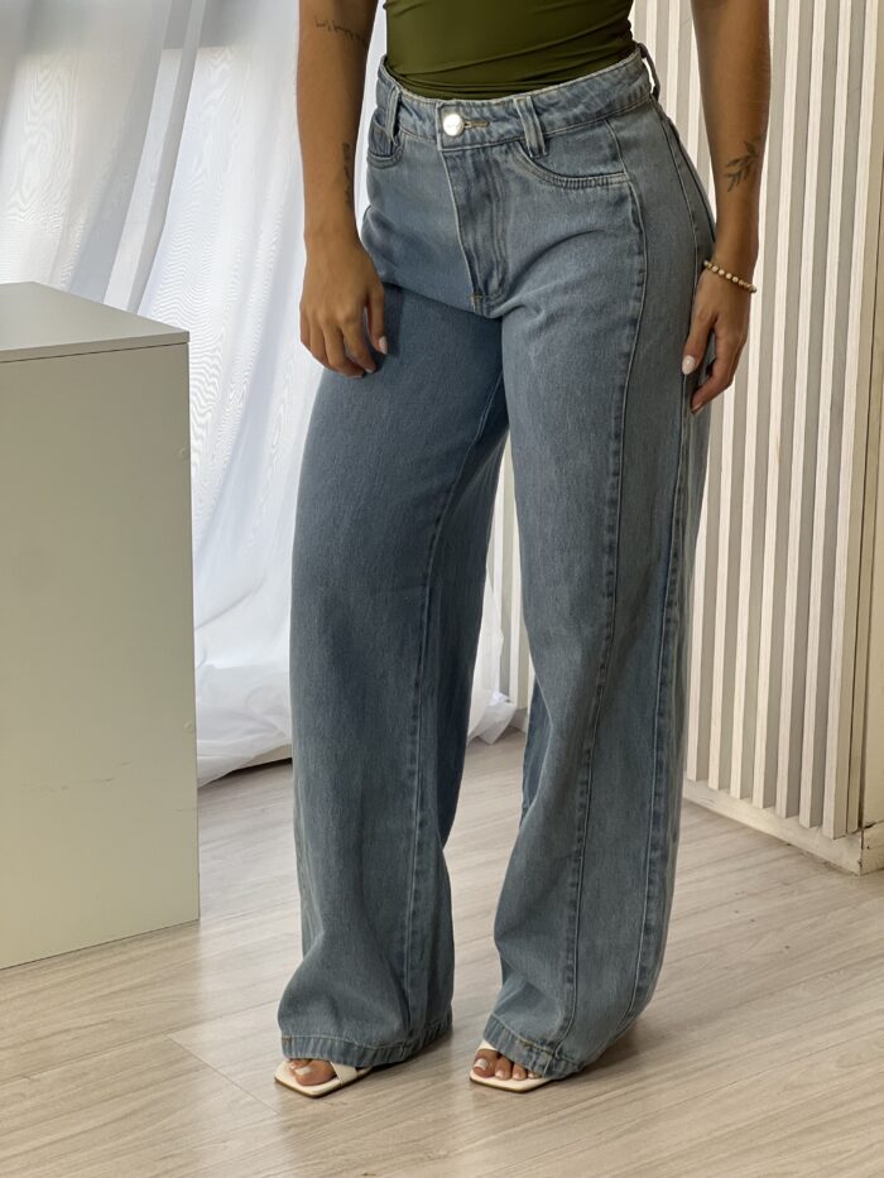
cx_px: 442
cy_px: 589
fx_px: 2621
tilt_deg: -14.5
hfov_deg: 19.1
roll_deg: -0.1
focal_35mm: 77
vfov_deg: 25.3
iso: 80
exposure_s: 1/120
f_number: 2.8
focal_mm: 9
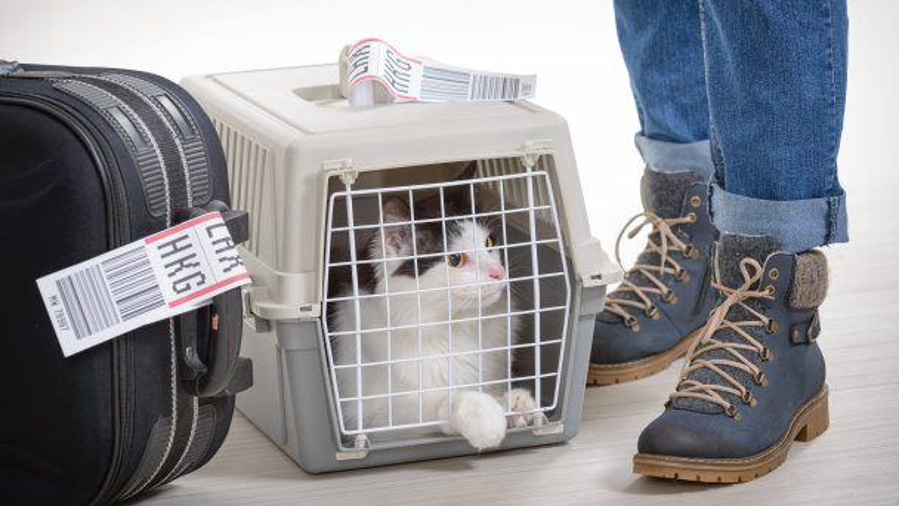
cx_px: 451
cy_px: 246
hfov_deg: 15.7
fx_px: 3266
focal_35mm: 137
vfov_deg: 8.9
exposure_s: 1/160
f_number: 6.3
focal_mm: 130
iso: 200
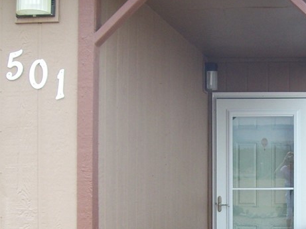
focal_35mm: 80
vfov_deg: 18.3
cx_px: 244
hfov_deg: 24.1
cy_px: 173
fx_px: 707
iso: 80
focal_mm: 6
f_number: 2.7
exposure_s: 1/260
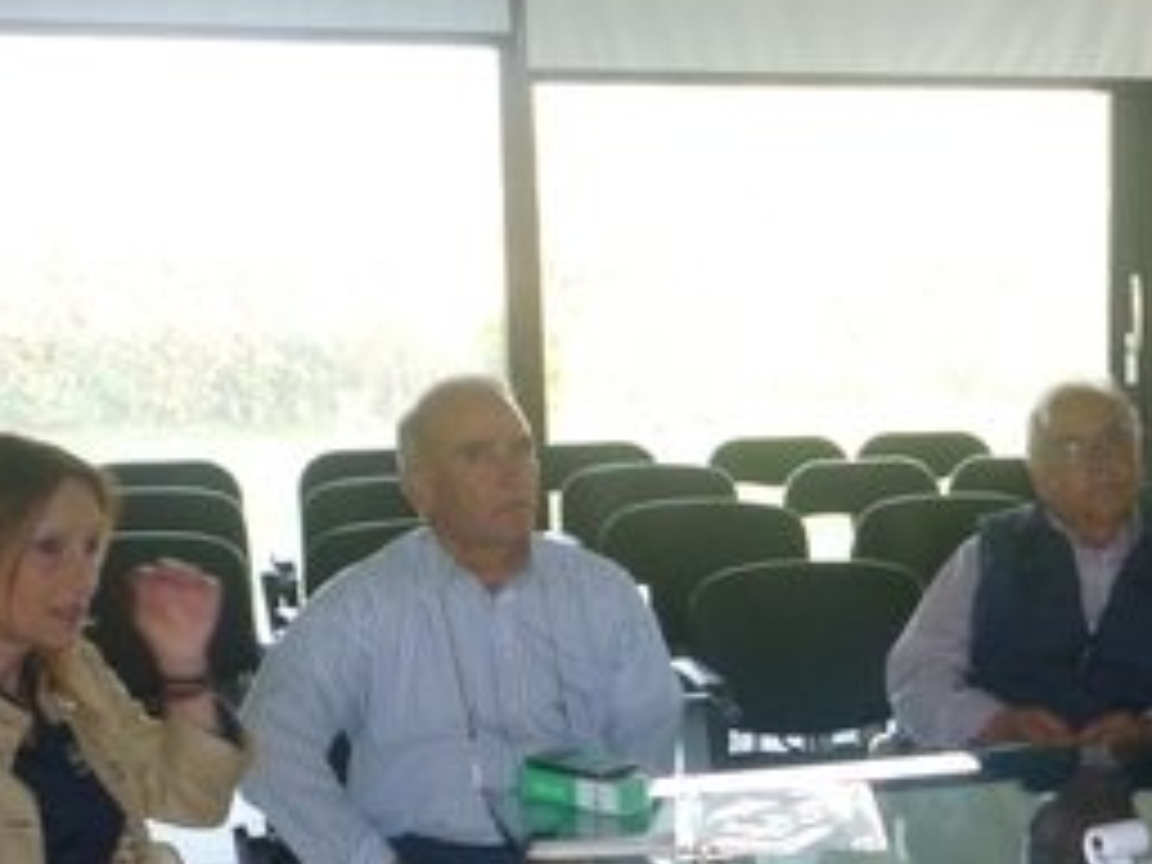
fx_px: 2263
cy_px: 662
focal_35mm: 68
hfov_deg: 27.0
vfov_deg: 21.4
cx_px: 1156
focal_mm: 5.2
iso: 200
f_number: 3.3
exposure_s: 1/30
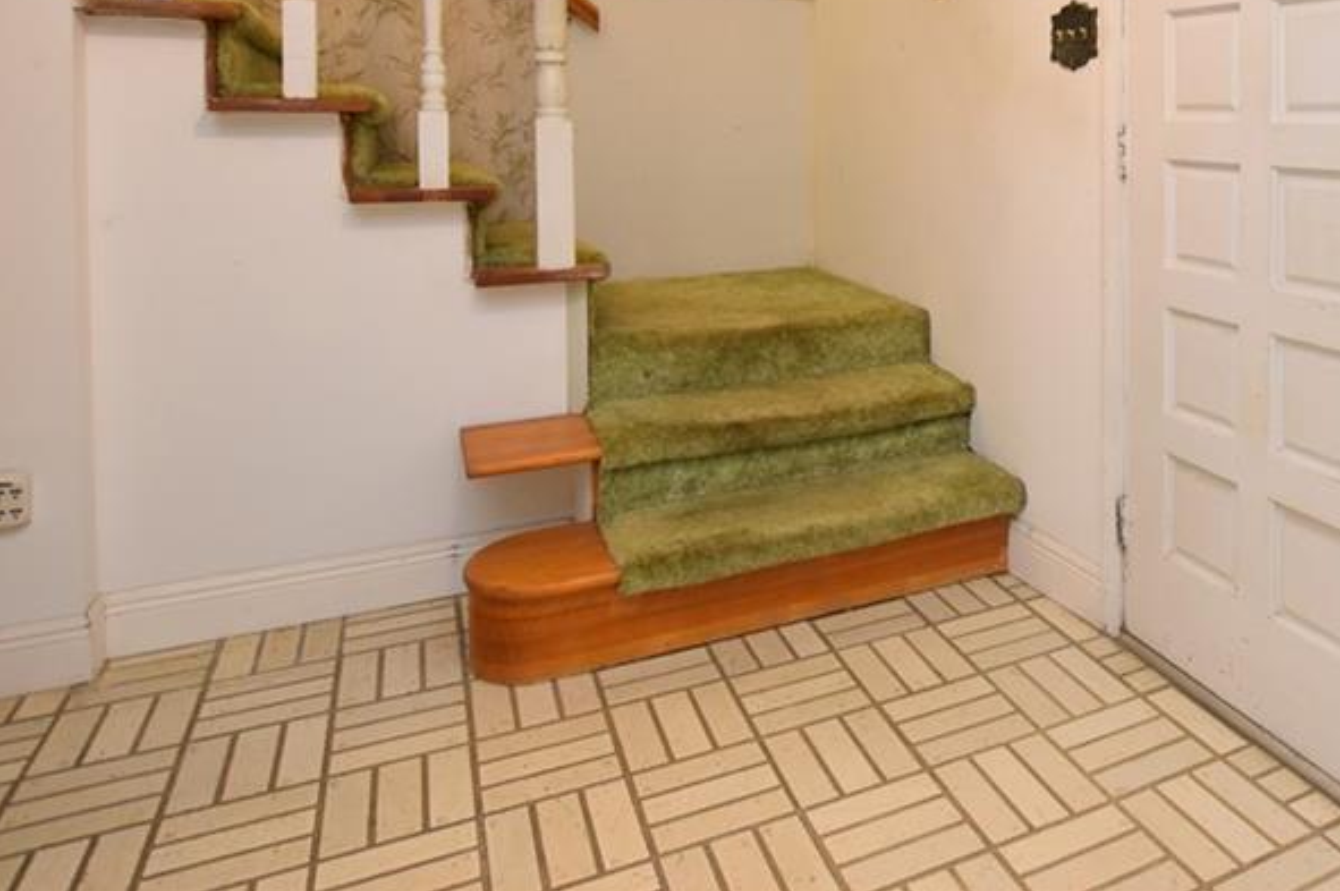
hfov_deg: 65.4
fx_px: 967
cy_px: 122
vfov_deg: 45.7
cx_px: 995
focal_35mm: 26
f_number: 4
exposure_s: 1/60
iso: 800
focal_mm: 10
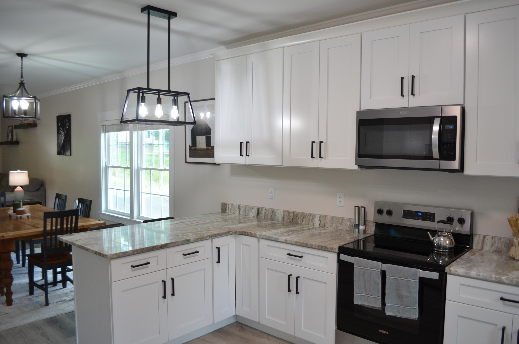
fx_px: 388
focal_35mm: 27
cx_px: 260
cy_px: 172
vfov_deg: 47.7
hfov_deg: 67.5
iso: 400
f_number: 4
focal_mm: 18
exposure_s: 1/60
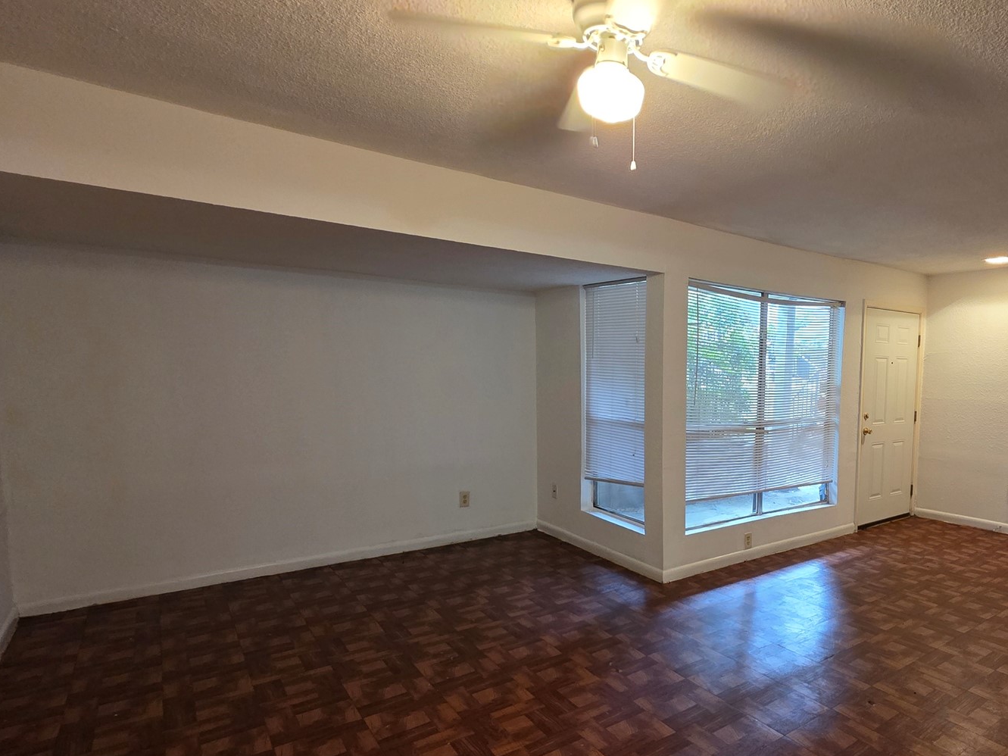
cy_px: 436
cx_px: 707
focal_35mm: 20
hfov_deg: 77.8
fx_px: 582
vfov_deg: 65.6
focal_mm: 2.2
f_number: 1.9
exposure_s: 1/60
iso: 500
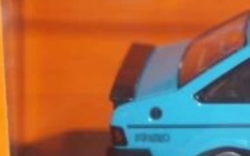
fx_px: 2011
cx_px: 362
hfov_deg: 7.0
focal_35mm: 295
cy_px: 97
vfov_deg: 4.5
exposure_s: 1/60
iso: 250
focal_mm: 60
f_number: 5.6
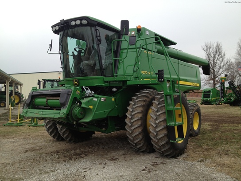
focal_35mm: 35
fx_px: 244
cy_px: 90
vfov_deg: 40.7
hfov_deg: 52.6
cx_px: 120
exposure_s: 1/262
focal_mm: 4.28
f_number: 2.4
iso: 50
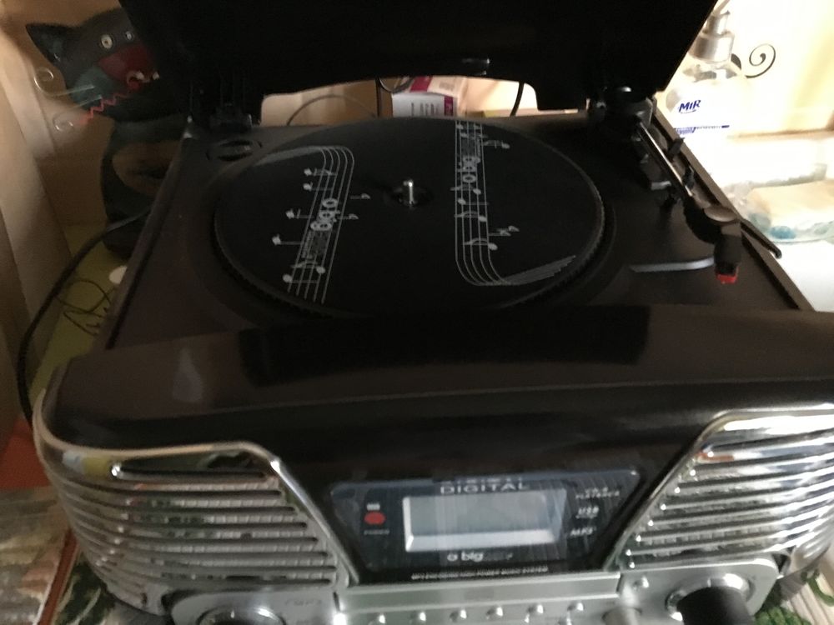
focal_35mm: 29
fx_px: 699
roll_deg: +1.0
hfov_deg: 61.7
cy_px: 312
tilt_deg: -38.2
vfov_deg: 48.2
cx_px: 417
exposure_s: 1/17
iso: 1000
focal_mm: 4.15
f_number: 2.2
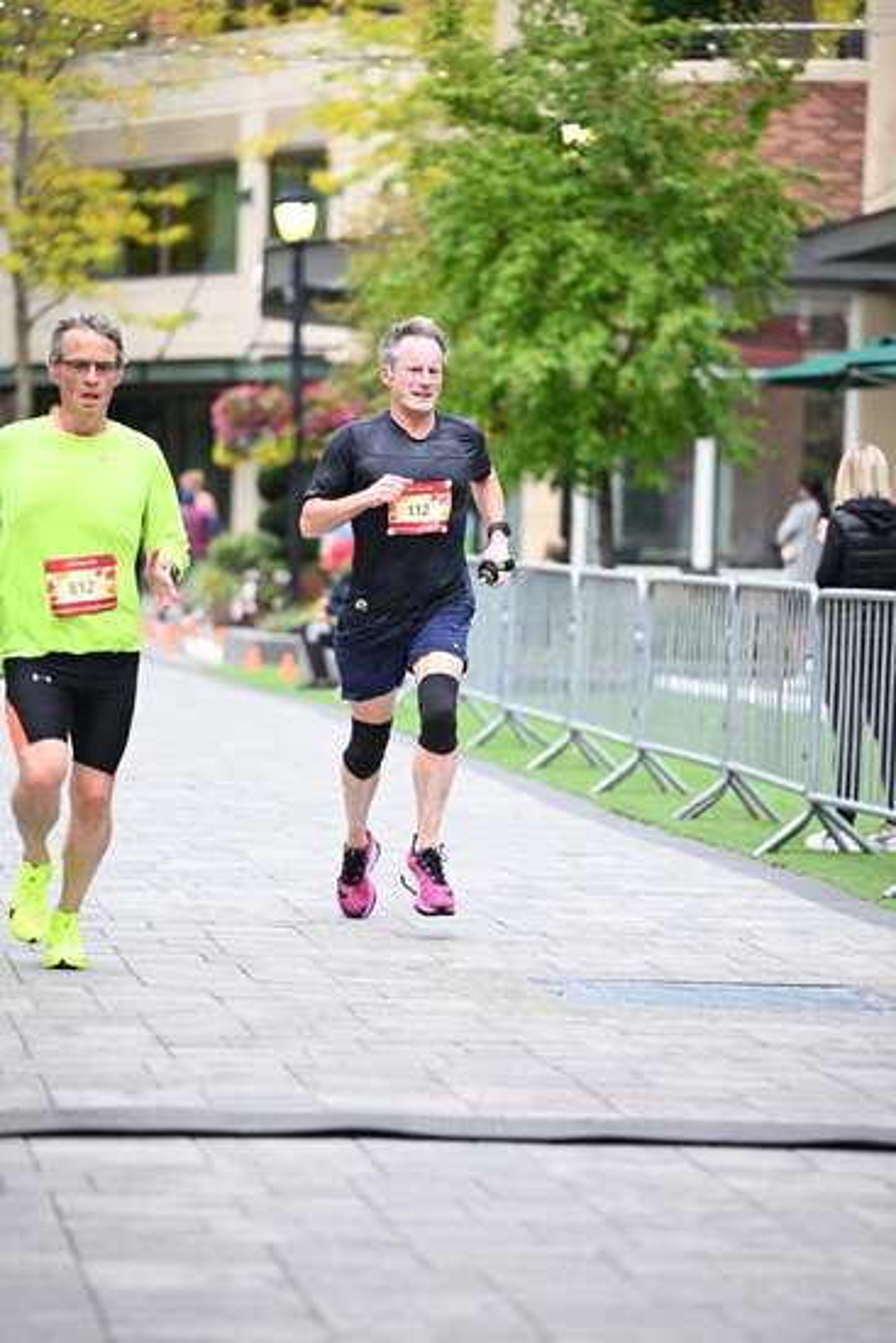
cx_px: 448
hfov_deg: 9.8
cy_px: 672
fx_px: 5223
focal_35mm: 140
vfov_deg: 14.6
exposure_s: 1/1250
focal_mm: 140
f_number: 2.8
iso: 1250
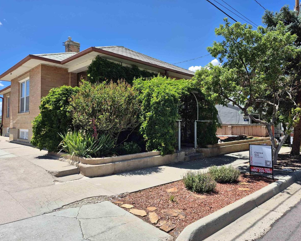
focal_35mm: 24
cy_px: 120
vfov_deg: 58.8
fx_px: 214
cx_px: 158
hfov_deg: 70.2
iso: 25
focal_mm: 5.4
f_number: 1.8
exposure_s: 1/1360
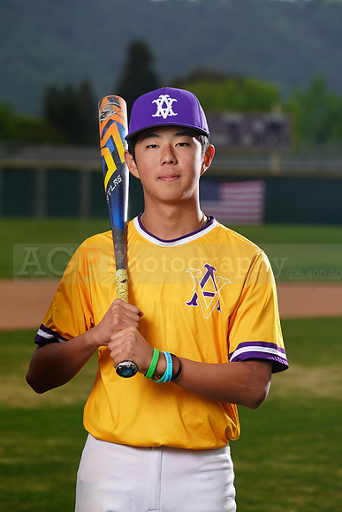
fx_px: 2848
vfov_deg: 10.3
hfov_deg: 6.9
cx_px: 171
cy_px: 256
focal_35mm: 200
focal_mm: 200
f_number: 8
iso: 100
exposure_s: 1/250
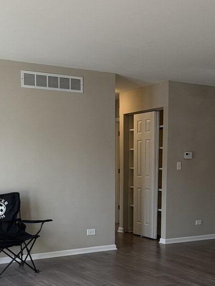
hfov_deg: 27.4
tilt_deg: -7.6
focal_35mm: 53
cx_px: 138
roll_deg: -0.2
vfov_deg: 35.2
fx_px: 439
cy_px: 224
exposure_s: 1/139
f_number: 1.6
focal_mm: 5.96
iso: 64
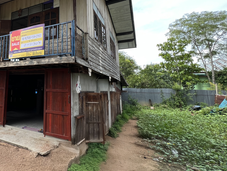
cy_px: 57
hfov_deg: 67.9
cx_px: 40
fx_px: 144
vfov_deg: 59.7
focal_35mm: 22
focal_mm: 1.57
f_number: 1.8
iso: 32
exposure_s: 1/304
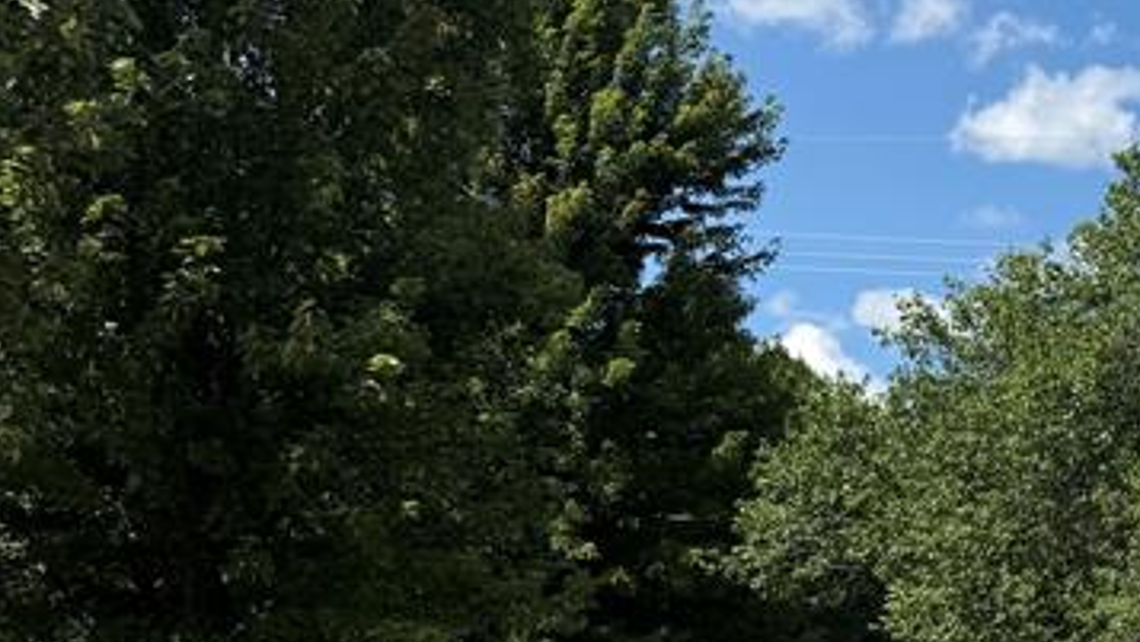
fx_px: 2268
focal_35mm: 75
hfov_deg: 24.1
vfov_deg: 15.4
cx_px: 1555
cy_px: 818
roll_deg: +0.7
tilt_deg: +0.4
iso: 80
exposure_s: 1/4405
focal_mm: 6.76
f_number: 1.78
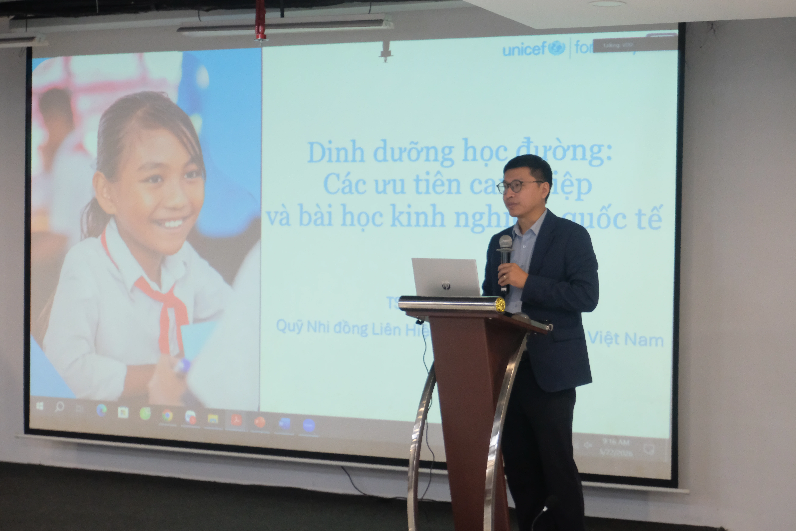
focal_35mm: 68
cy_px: 266
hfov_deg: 29.7
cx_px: 398
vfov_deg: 20.0
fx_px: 1503
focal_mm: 45
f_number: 5.6
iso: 5000
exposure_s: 1/160
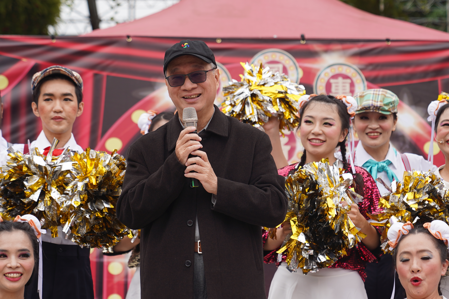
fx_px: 1309
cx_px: 224
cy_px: 150
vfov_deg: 13.0
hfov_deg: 19.5
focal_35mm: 105
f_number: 3.2
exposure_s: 1/800
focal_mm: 70
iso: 160
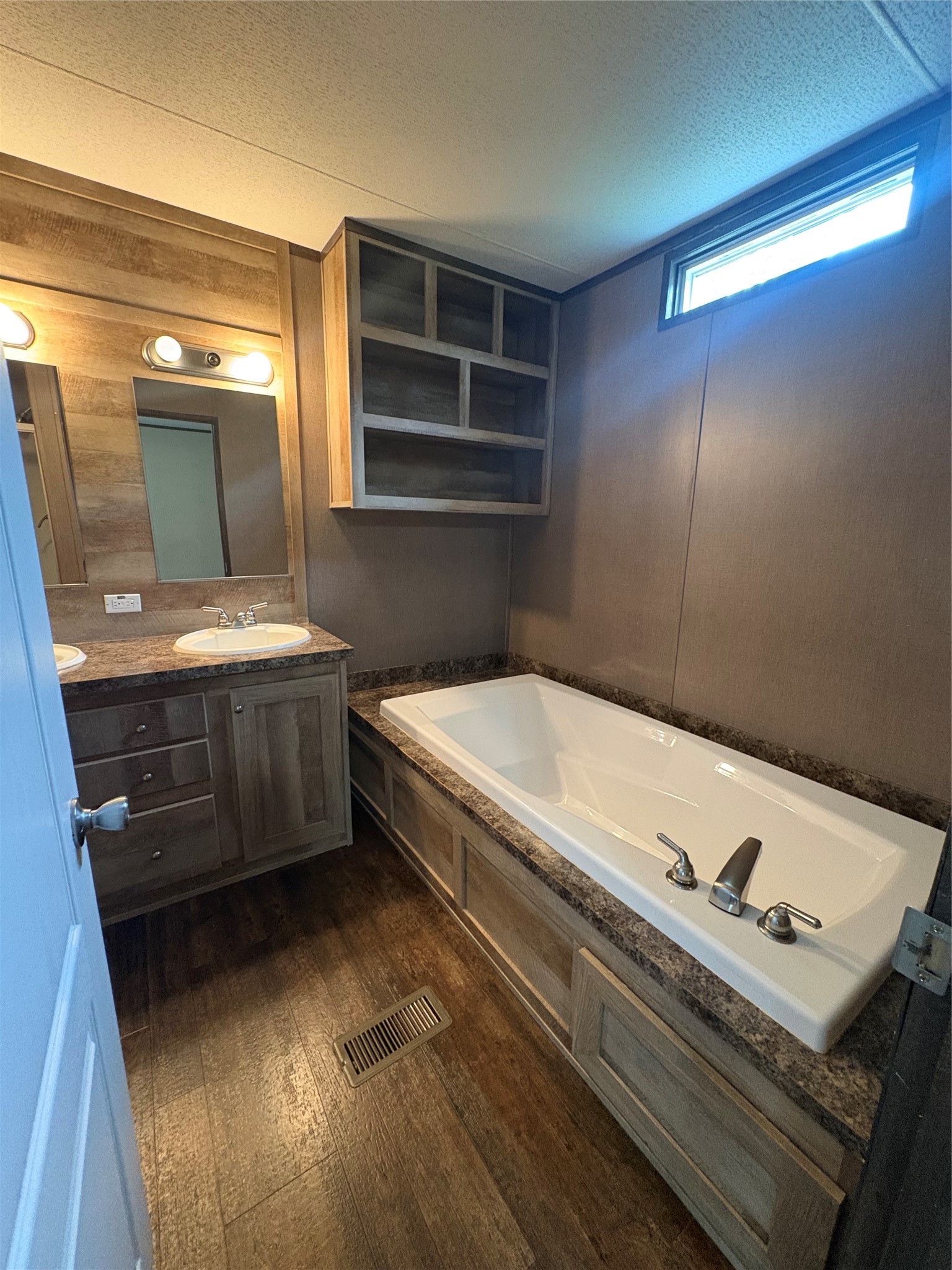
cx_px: 476
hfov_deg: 85.7
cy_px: 635
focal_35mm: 14
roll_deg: -0.4
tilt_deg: -11.9
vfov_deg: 102.1
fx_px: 513
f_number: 2.2
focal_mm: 2.22
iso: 640
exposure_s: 1/40
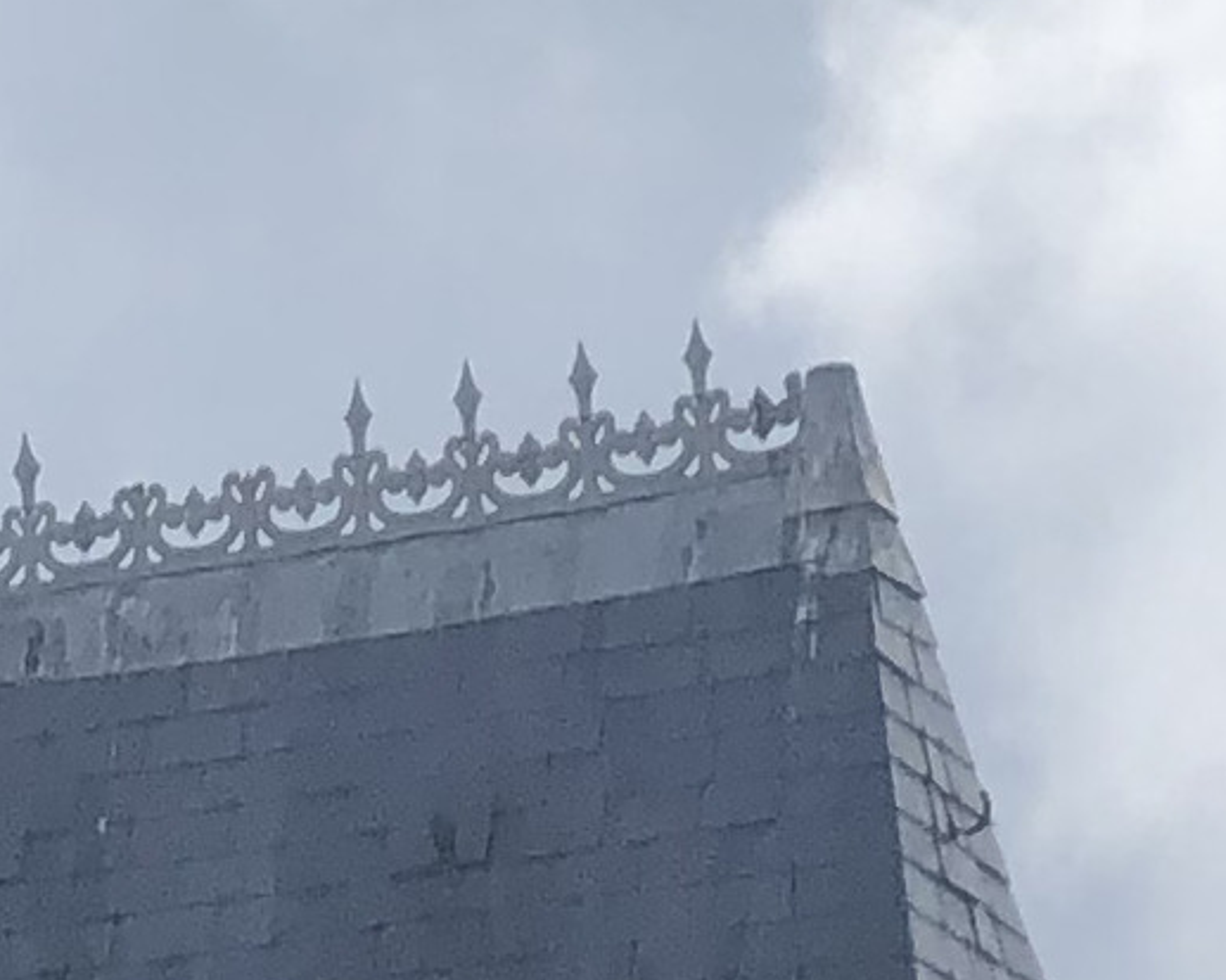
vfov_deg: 3.8
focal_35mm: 393
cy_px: 2881
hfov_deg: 4.8
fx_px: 14252
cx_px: -1843
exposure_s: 1/2114
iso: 16
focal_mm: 6
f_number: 2.4
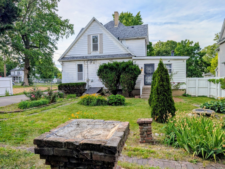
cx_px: 112
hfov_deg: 71.5
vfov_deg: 56.9
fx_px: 156
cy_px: 84
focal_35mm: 24
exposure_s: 1/749
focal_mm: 6.9
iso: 21
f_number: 1.68
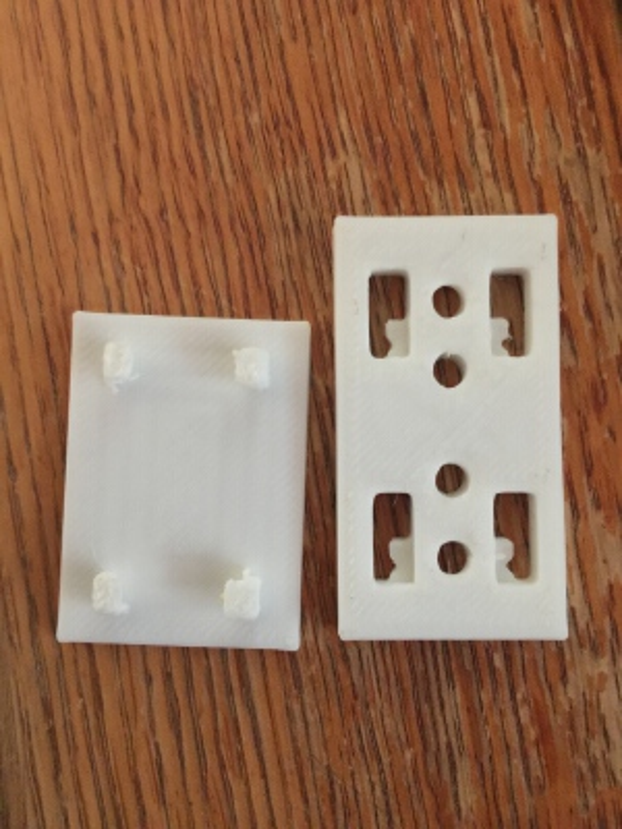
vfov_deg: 61.7
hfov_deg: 48.2
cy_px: 414
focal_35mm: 29
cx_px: 311
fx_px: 695
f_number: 2.2
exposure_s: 1/4
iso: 125
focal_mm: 4.15
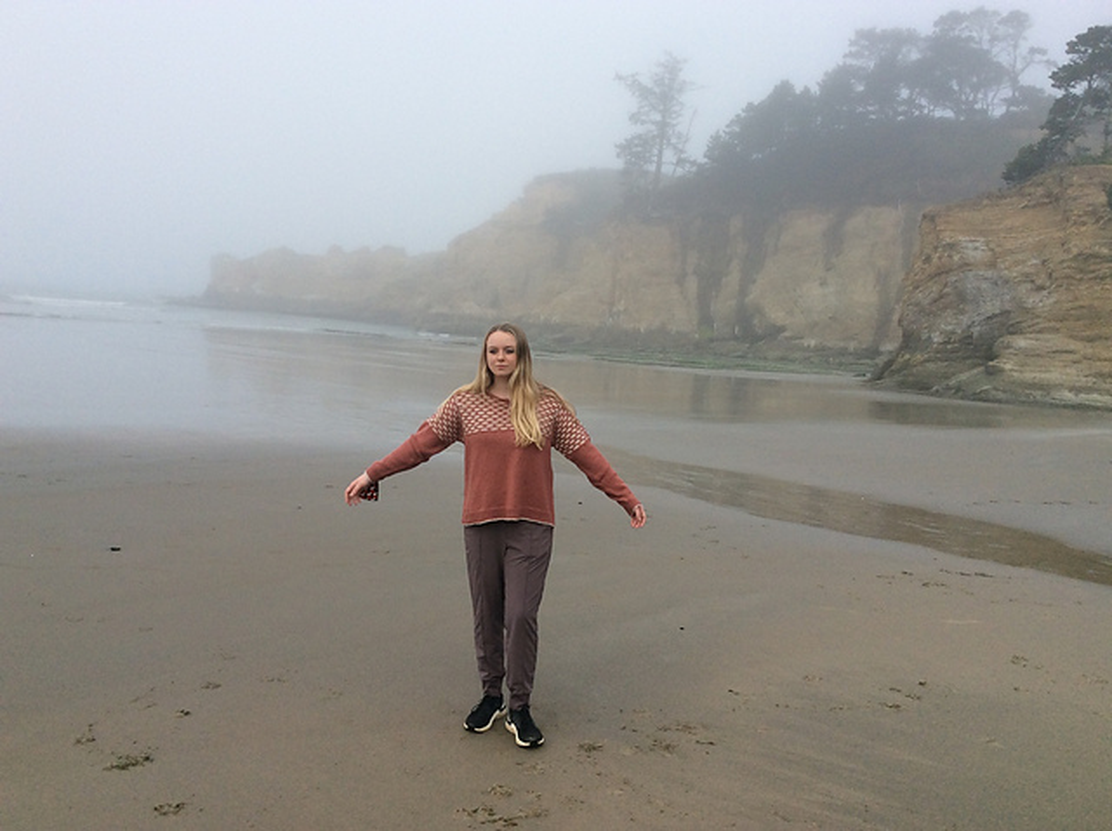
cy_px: 416
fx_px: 1026
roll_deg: -2.3
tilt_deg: -5.7
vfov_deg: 44.1
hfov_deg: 56.9
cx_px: 556
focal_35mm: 32
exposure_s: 1/615
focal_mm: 3.3
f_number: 2.4
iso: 32
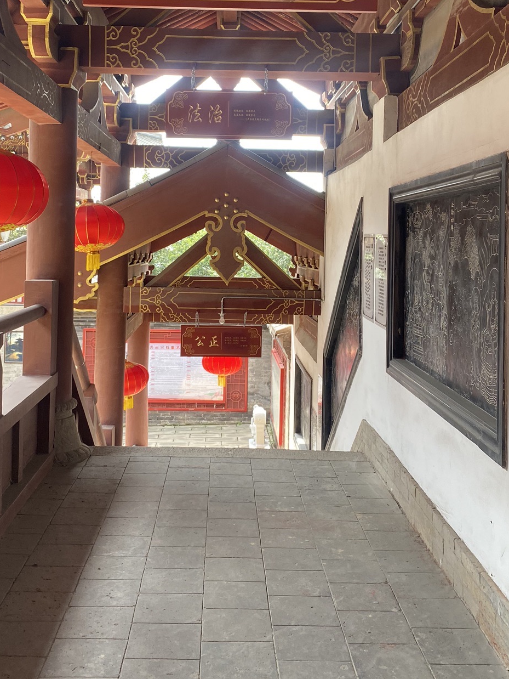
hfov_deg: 34.4
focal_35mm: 42
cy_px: 254
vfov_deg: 44.4
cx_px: 246
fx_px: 823
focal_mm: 4.25
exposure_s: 1/121
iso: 40
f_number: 1.8
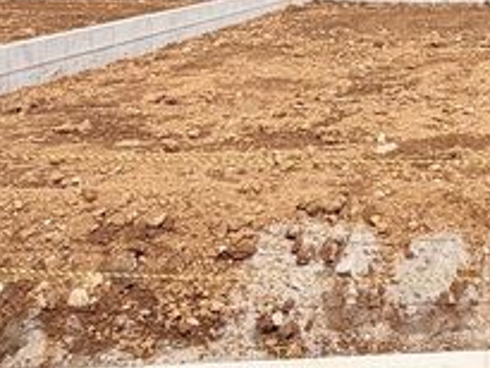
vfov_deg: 21.0
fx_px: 921
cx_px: 516
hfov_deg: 27.6
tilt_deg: +1.4
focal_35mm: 65
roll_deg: +0.4
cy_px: -76
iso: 20
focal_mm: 2.22
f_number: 2.2
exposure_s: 1/1235
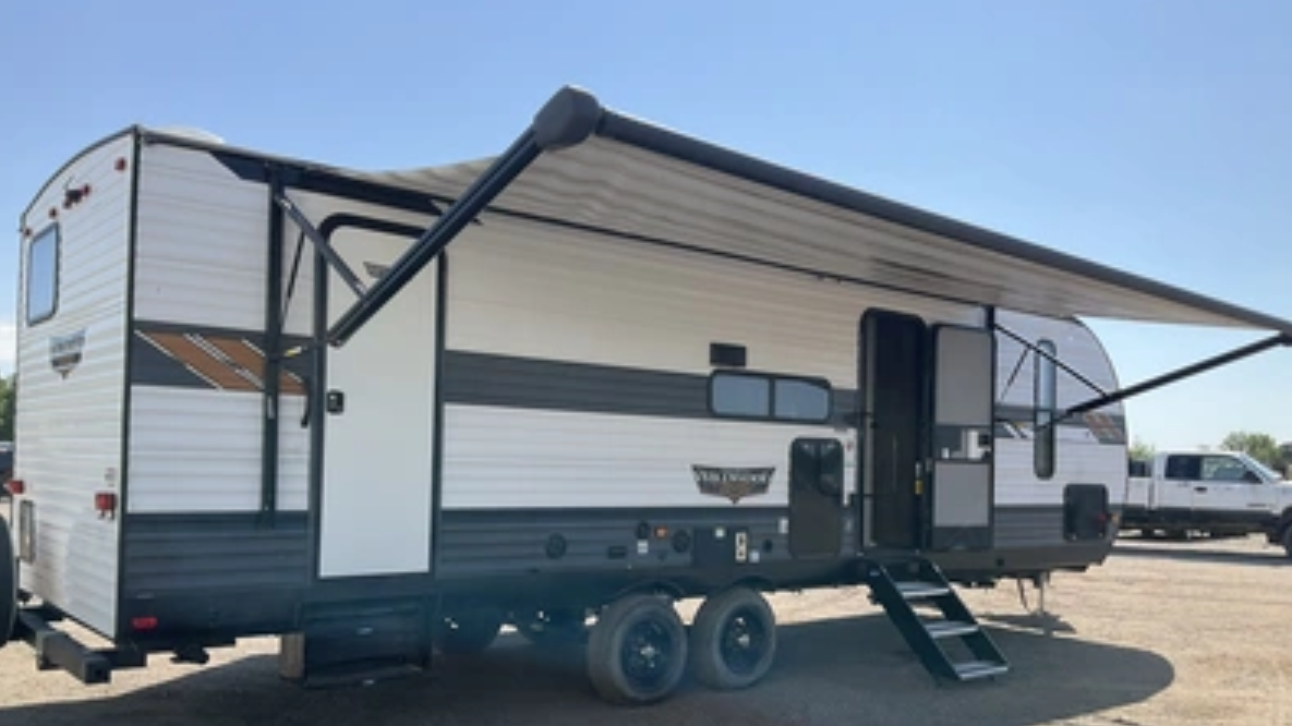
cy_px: 448
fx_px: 1096
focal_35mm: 32
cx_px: 641
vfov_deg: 36.5
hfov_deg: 61.0
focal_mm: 3
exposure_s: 1/1730
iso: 25
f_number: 1.8
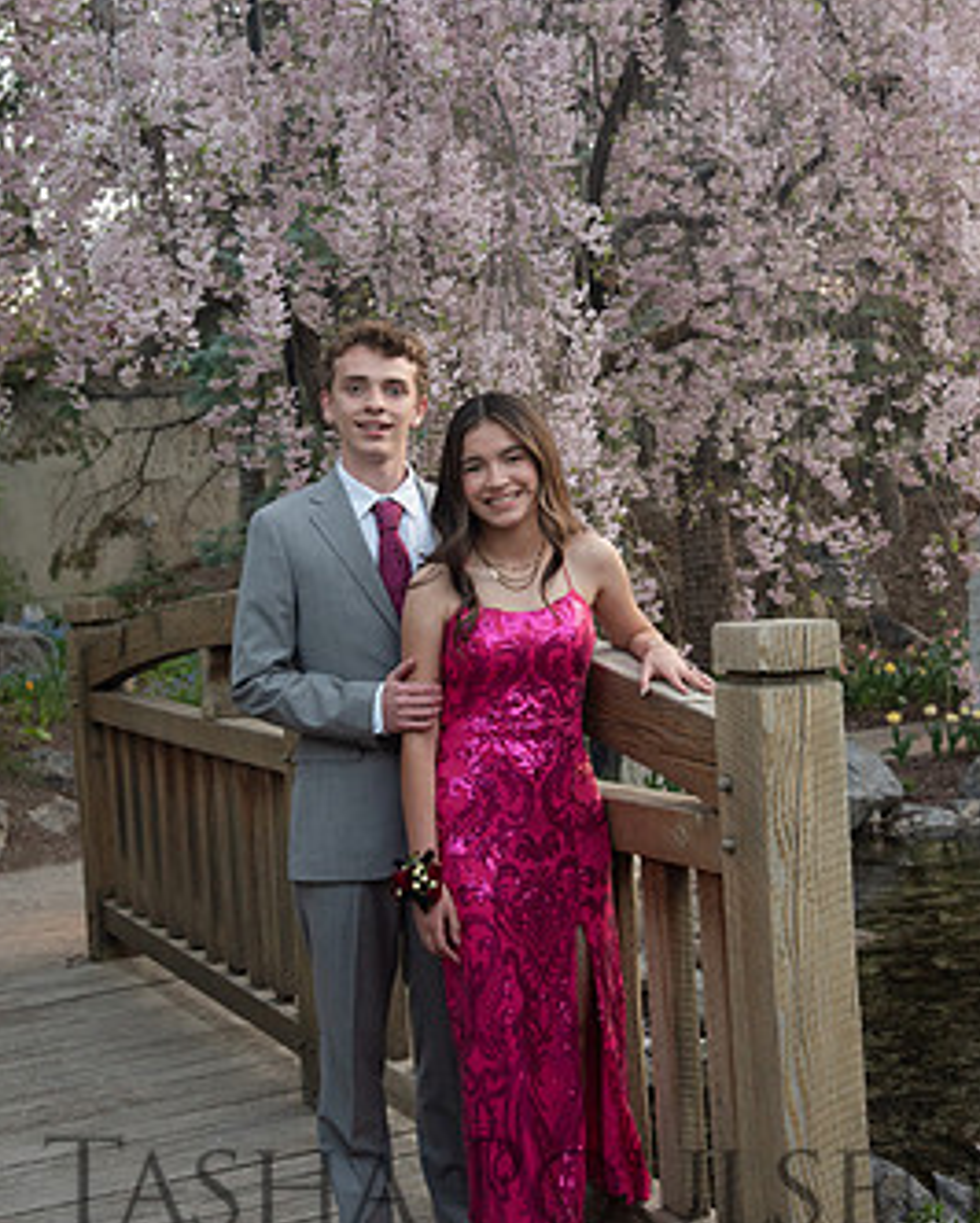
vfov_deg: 30.9
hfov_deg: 25.0
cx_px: 508
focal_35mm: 61
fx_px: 2210
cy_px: 619
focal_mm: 48
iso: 800
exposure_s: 1/125
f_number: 5.6
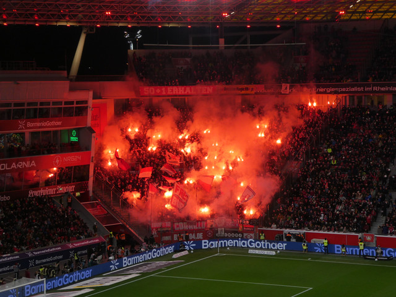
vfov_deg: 16.4
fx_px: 1030
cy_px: 148
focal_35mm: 90
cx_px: 198
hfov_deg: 21.8
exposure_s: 1/125
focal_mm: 16.1
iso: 80
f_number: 4.9
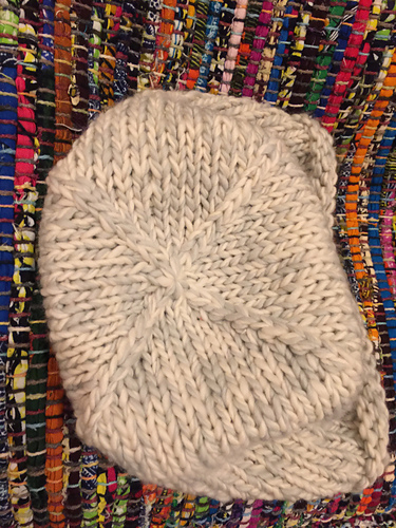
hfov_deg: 48.2
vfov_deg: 61.7
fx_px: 442
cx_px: 198
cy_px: 264
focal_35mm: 29
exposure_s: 1/4
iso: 64
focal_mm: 4.15
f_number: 2.2
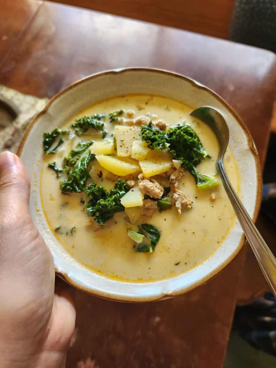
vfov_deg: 73.9
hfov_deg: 58.9
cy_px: 184
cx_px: 138
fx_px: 245
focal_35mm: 23
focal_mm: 5.4
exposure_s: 1/100
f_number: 1.8
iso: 160
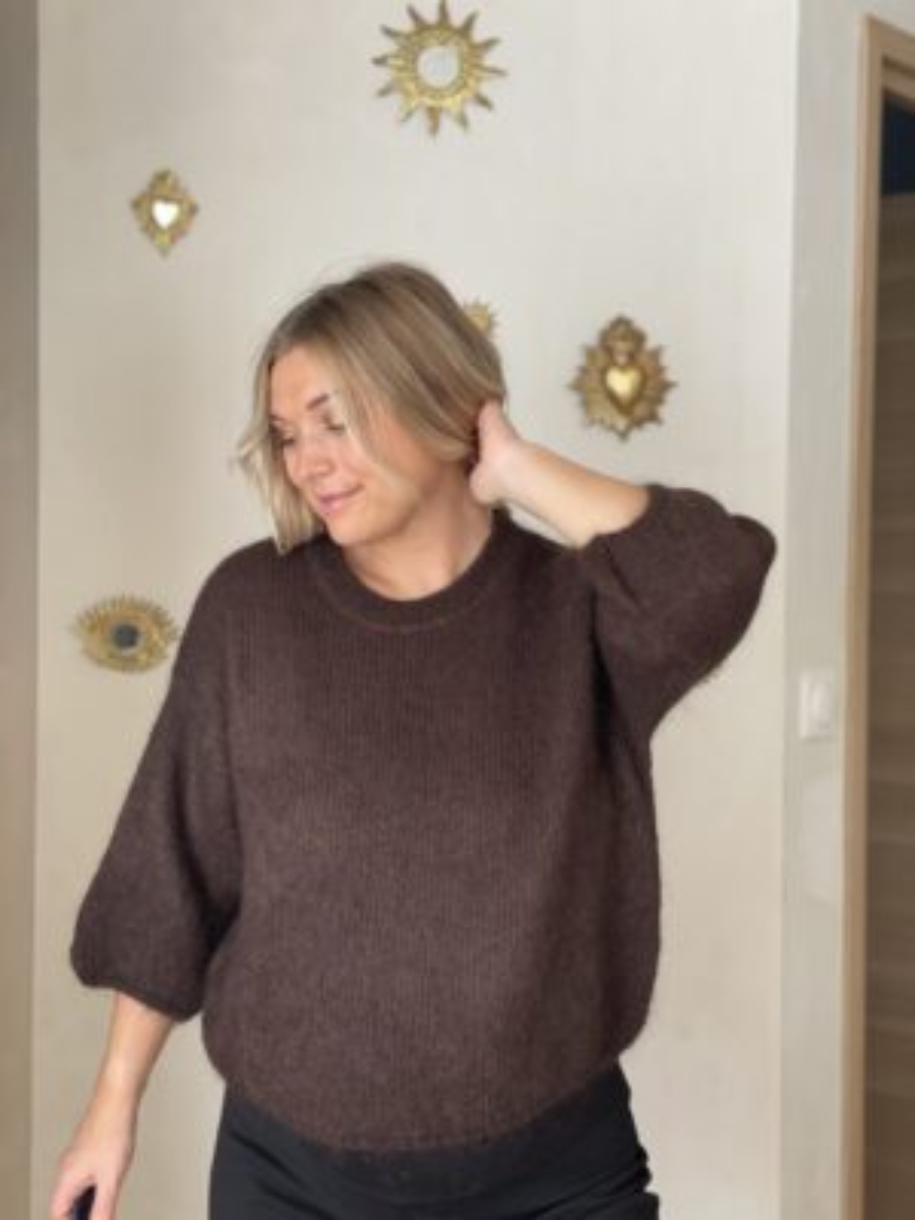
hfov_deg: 28.0
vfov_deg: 36.8
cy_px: 610
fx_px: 1833
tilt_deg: -1.0
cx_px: 458
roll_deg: -0.1
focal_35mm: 52
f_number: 2
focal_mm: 6
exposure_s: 1/122
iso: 40
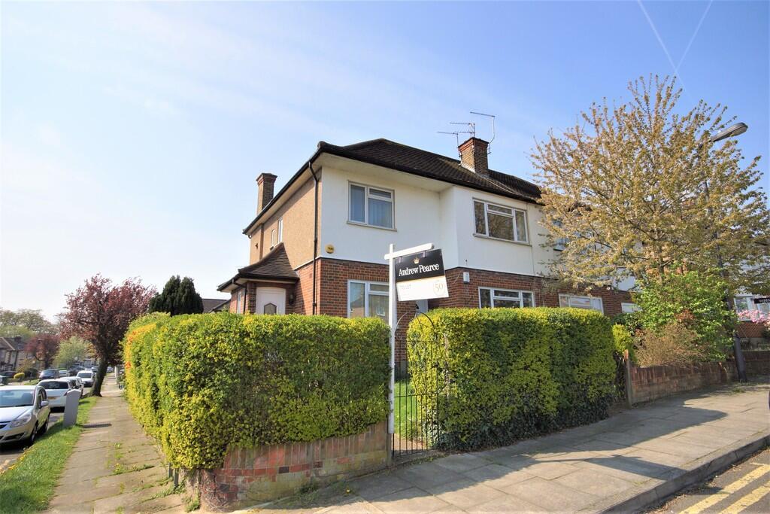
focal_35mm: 18
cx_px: 385
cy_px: 257
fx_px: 385
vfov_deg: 67.4
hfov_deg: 90.0
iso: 100
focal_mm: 12
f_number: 9
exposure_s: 1/250
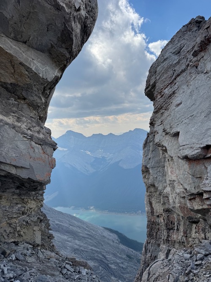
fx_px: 195
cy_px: 141
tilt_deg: -1.1
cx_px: 106
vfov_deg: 71.6
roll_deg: +6.8
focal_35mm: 24
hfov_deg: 56.8
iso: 80
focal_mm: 6.76
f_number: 1.78
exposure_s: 1/4950
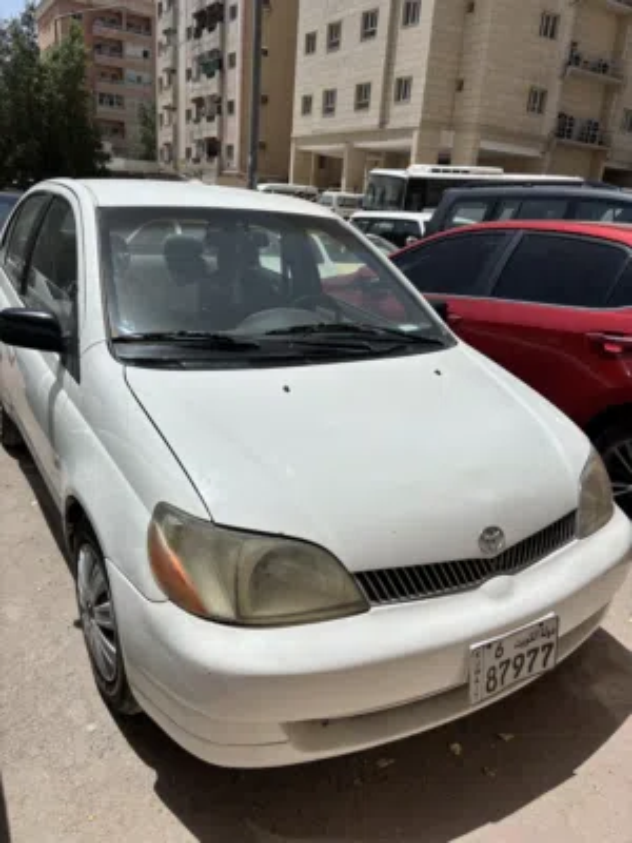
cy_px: 422
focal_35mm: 26
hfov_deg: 53.1
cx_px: 316
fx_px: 633
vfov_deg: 67.3
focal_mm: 5.96
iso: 50
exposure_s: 1/10989
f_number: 1.6
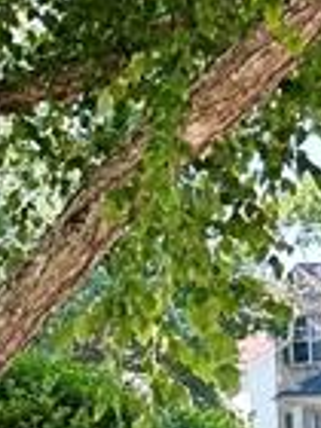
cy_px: 385
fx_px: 1768
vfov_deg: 13.7
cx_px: -397
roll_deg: +3.8
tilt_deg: +3.1
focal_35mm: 143
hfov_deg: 9.4
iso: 50
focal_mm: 5.7
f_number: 1.5
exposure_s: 1/355
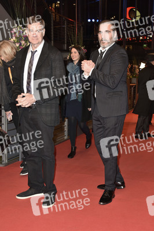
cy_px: 116
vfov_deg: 41.1
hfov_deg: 28.0
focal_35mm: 48
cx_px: 77
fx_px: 309
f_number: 5.6
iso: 500
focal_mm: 48
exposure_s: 1/80
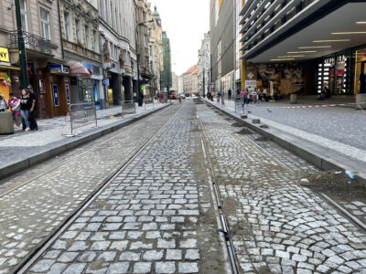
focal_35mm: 26
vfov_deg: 53.1
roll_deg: +3.1
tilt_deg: -5.4
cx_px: 183
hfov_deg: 67.3
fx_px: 275
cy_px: 137
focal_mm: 4.2
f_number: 1.6
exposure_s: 1/121
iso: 80
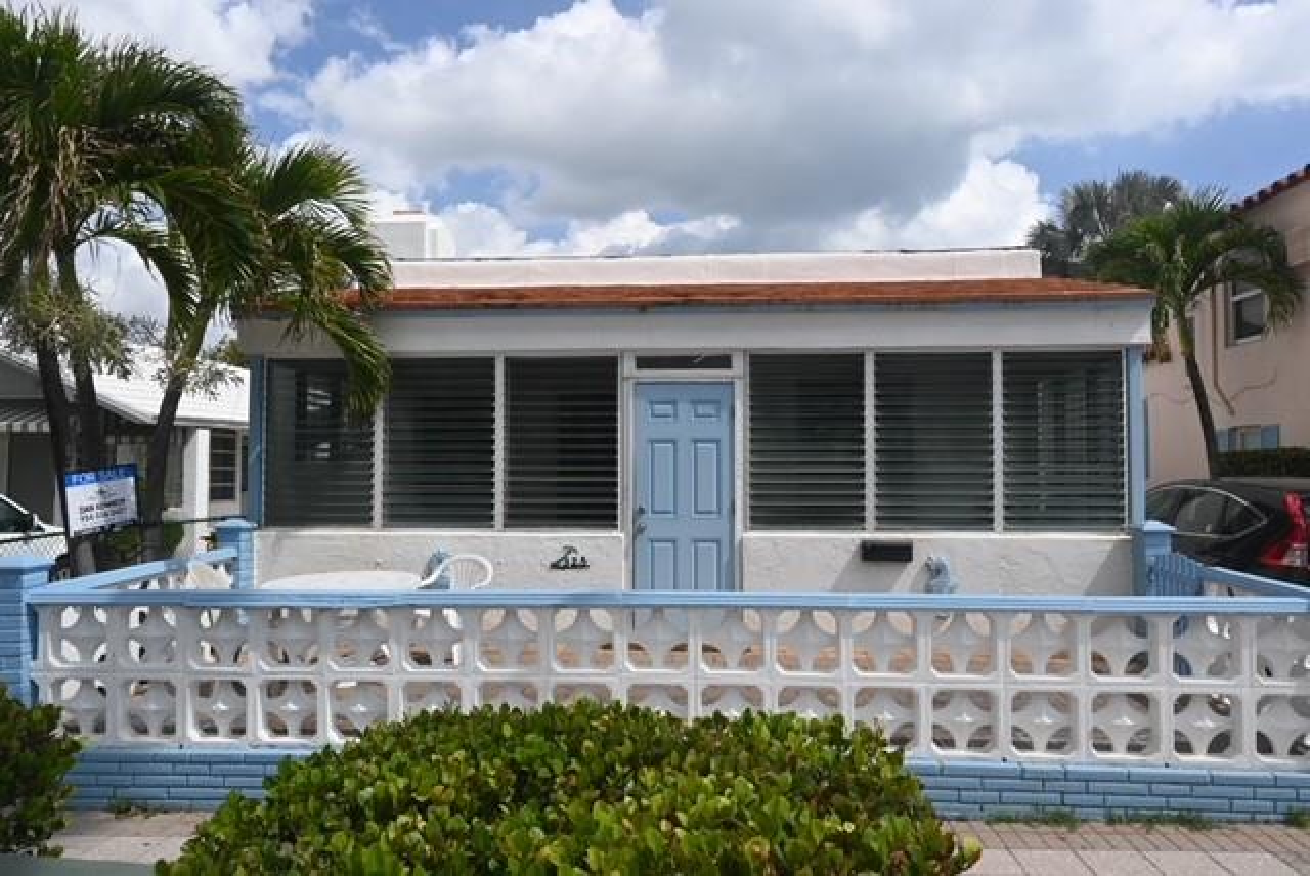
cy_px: 438
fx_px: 874
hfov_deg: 73.7
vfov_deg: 53.2
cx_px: 655
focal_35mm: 24
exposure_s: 1/400
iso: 100
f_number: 7.1
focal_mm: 16
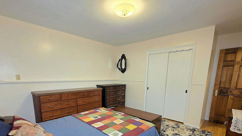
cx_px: 116
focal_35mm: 17
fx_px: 109
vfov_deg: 60.7
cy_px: 101
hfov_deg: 95.9
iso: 200
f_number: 1.9
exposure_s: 1/60.2
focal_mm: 2.2
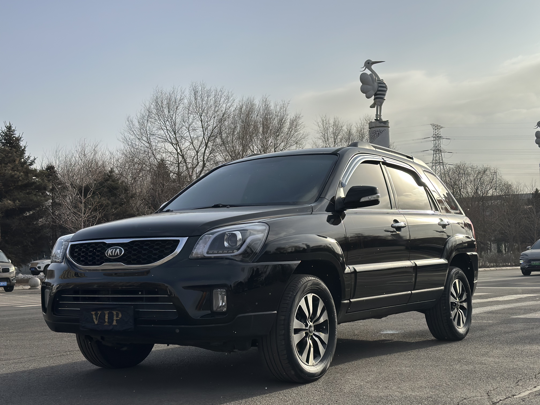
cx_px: 270
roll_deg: +0.2
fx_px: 749
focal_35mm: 48
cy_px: 202
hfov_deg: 39.7
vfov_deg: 30.3
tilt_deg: +4.0
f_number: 1.78
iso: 100
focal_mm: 6.86
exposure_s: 1/8197
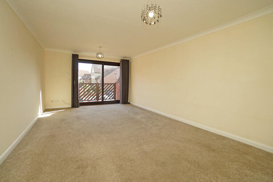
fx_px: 114
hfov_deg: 100.4
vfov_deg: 77.3
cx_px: 136
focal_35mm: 15
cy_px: 91
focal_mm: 10
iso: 100
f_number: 4.5
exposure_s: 1/80
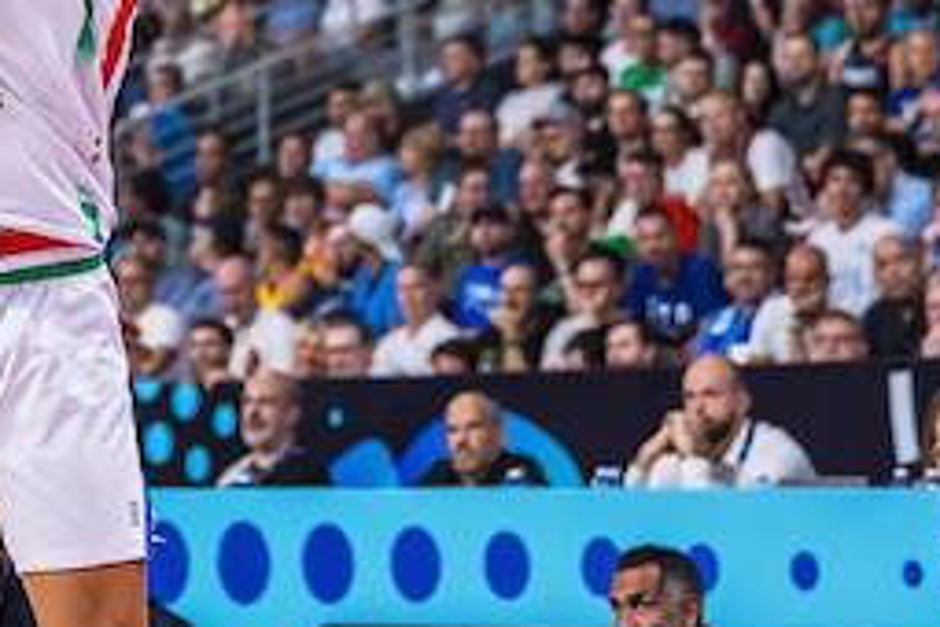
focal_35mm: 165
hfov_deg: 12.2
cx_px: -114
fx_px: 4308
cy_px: 59
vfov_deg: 8.3
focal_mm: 70
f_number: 3.2
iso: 2500
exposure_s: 1/2000
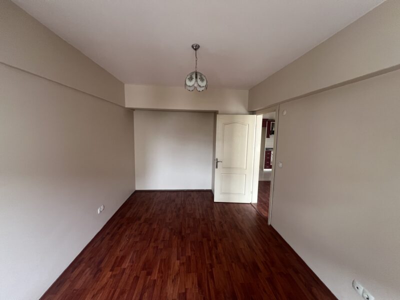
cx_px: 200
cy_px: 150
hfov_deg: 106.2
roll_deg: -0.7
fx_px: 150
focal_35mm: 13
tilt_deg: -6.5
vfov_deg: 89.9
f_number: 1.8
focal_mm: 1.57
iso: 160
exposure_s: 1/99
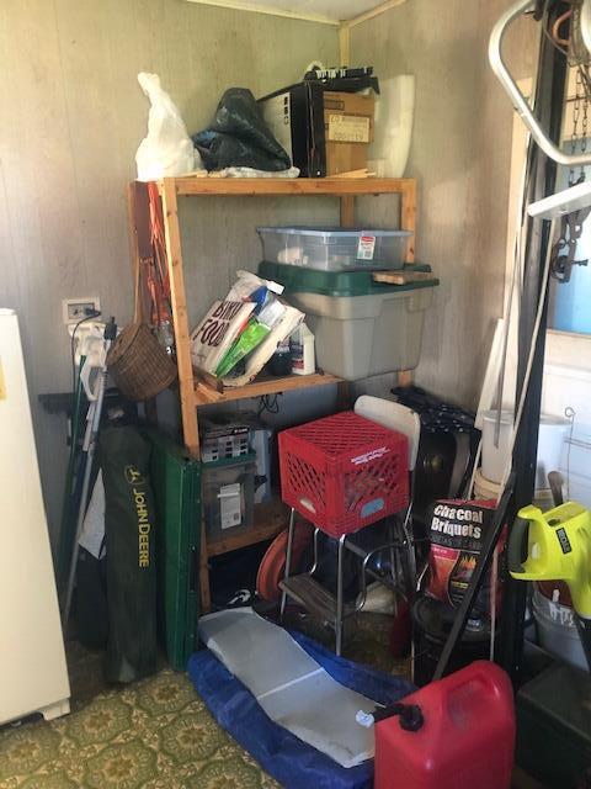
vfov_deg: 63.4
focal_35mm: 28
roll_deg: +3.2
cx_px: 296
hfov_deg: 49.7
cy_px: 394
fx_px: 637
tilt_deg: -14.8
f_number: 1.8
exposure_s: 1/11
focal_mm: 3.99
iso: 100
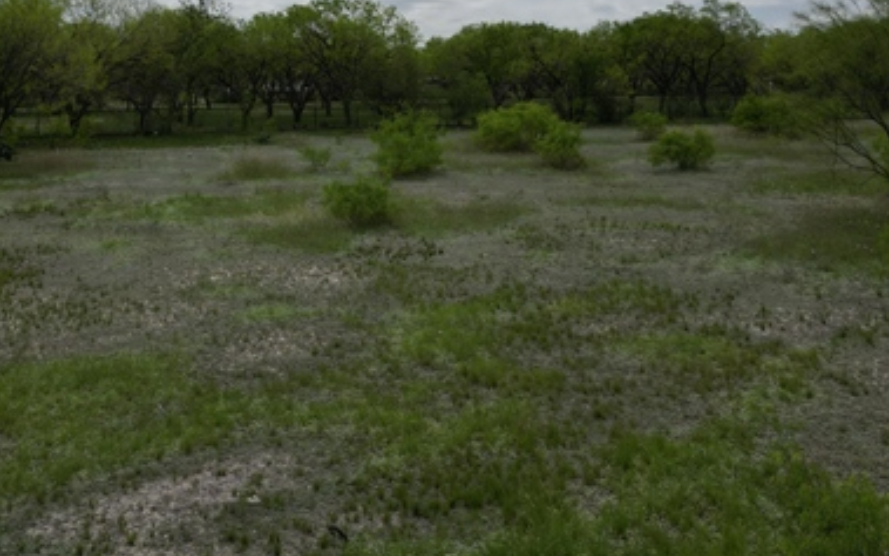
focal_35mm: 43
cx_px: 441
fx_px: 1042
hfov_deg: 46.2
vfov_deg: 29.0
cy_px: 82
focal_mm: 6.72
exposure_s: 1/6400
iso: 100
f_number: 1.7
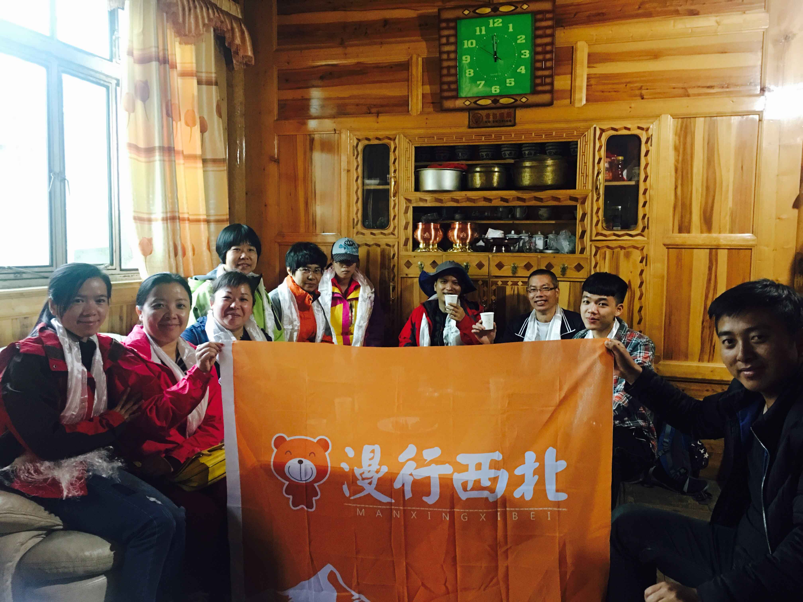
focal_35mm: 29
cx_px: 402
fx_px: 673
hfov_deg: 61.7
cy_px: 301
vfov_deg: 48.2
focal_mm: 4.15
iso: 100
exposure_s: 1/8
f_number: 2.2
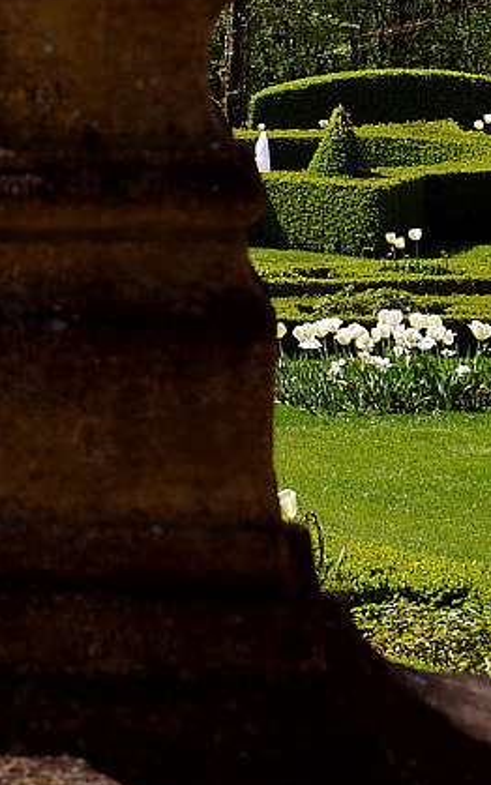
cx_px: -993
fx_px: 4002
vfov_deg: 11.2
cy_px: 431
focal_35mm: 187
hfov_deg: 6.4
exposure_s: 1/100
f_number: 10
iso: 100
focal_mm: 48
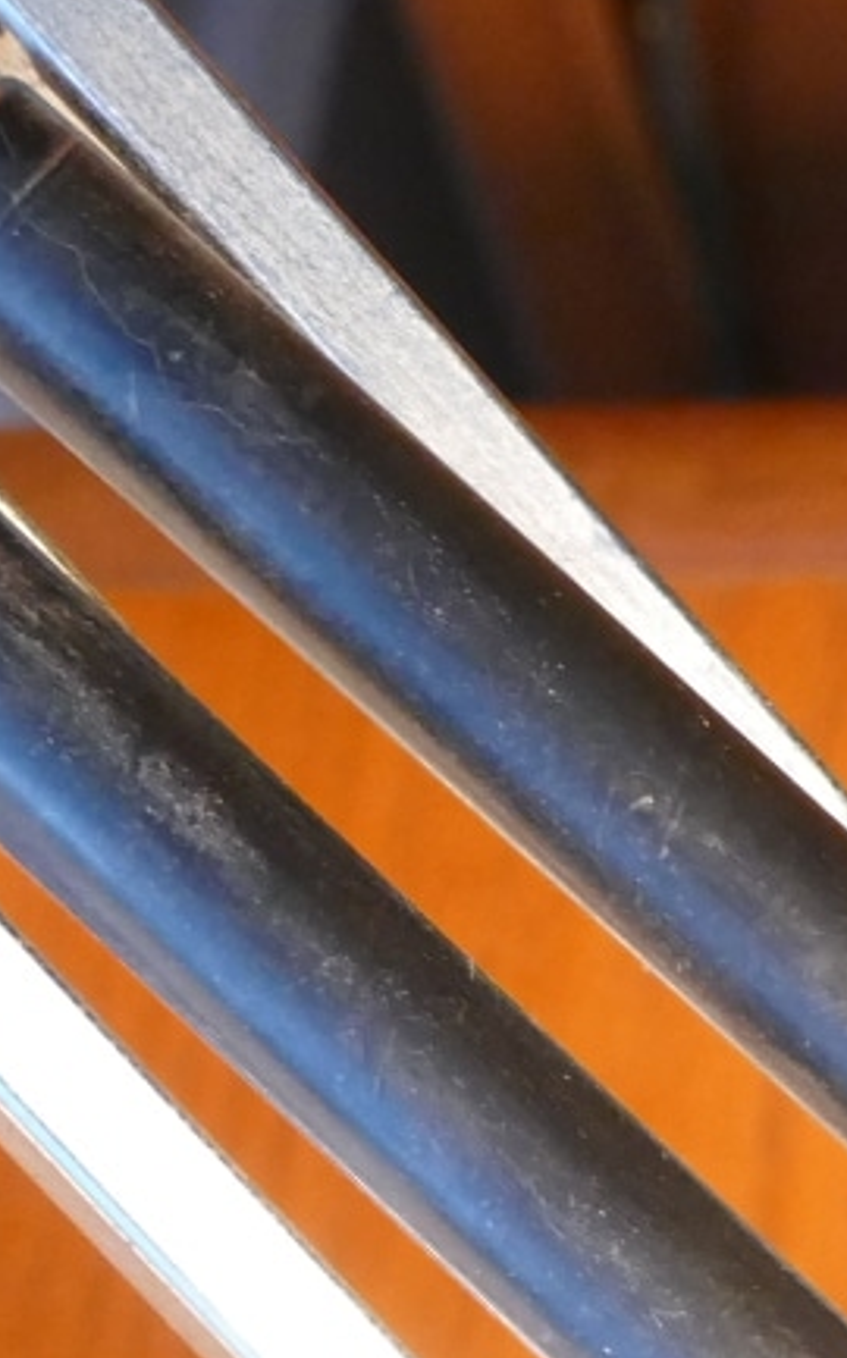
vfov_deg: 10.1
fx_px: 7621
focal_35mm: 206
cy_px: 1502
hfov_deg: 6.3
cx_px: 1007
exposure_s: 1/25
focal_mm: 19.84
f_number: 3.4
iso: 1600
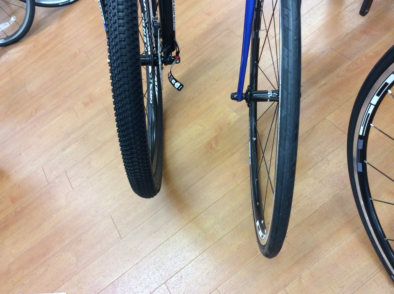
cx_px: 197
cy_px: 147
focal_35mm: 32
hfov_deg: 56.9
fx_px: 364
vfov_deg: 44.0
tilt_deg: -51.4
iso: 100
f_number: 2.4
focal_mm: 3.3
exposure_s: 1/24
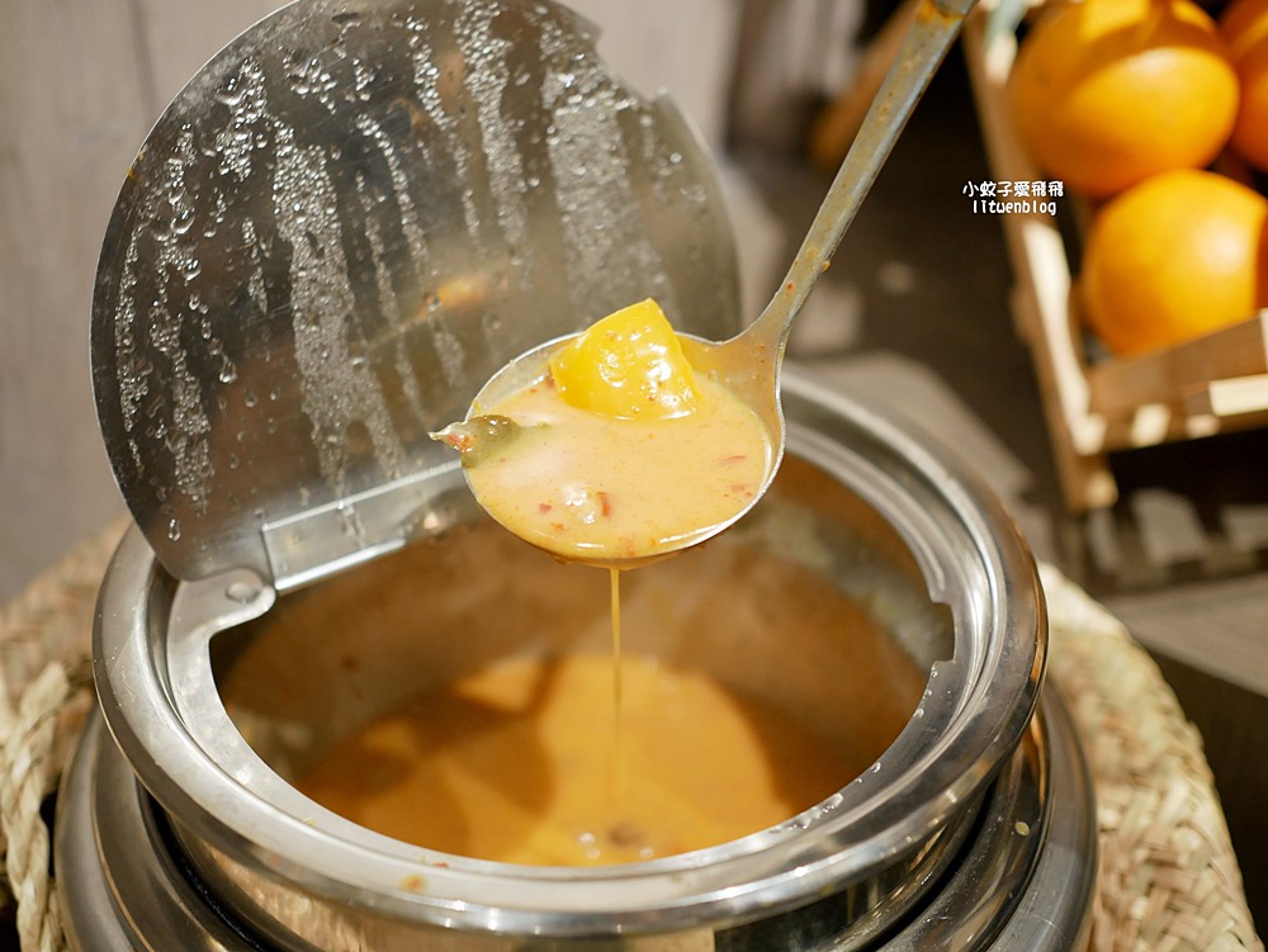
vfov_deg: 29.1
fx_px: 1832
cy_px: 476
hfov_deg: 38.2
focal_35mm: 50
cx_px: 634
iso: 500
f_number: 1.8
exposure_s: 1/60
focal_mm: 25
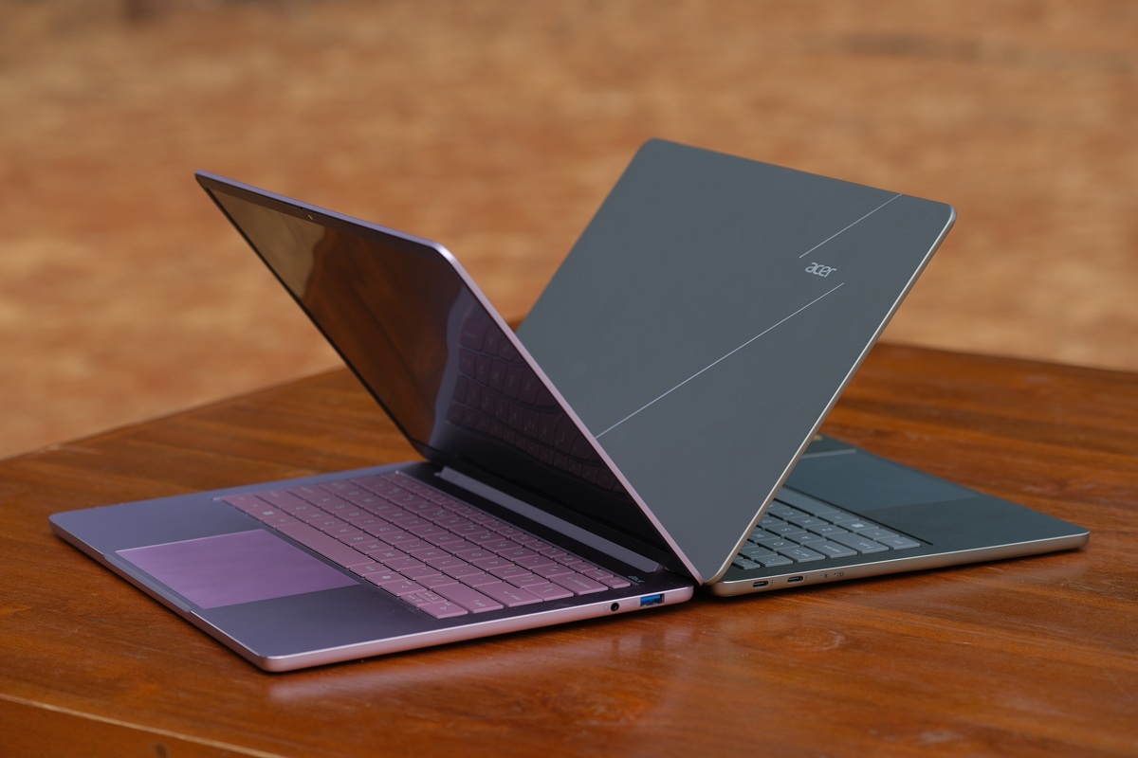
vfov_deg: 14.4
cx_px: 569
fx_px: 3003
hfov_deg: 21.5
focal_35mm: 95
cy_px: 379
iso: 160
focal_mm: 63.4
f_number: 4
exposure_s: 1/850
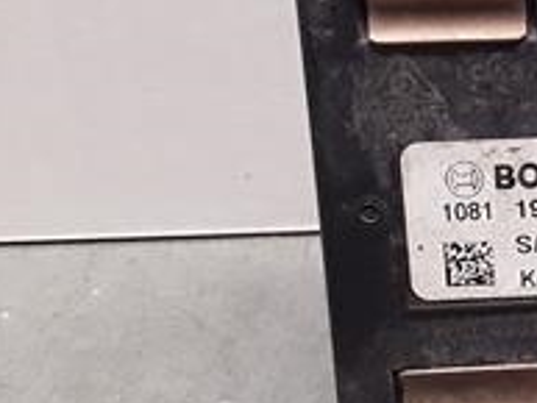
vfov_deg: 15.8
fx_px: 1444
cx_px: 743
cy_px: 106
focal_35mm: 93
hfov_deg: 19.1
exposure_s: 1/100
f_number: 1.9
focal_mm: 2.91
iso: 100
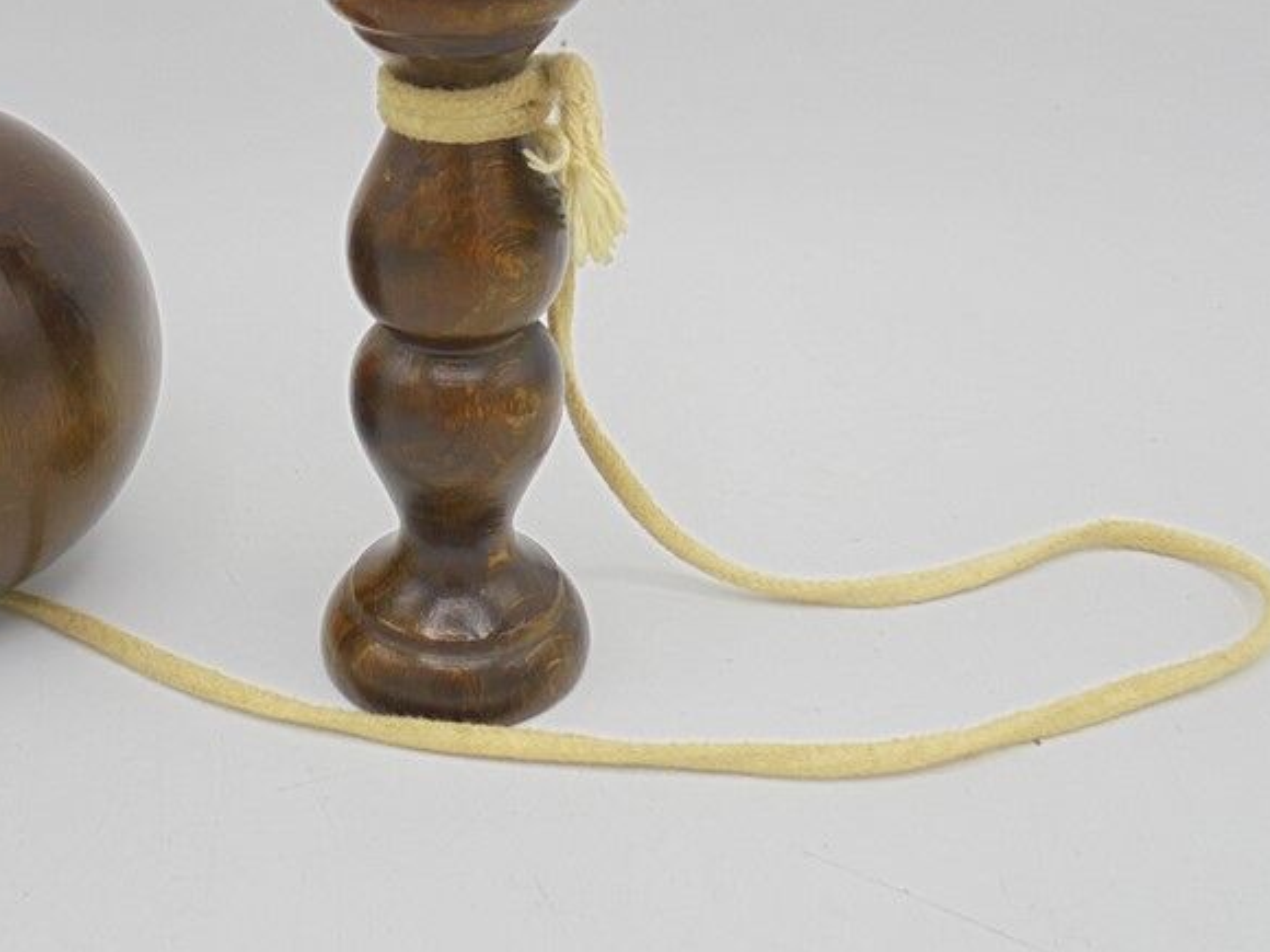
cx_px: 423
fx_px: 1651
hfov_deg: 41.5
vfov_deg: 31.7
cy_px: 259
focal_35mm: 45
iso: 100
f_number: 3.7
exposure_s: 1/50
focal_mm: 5.3
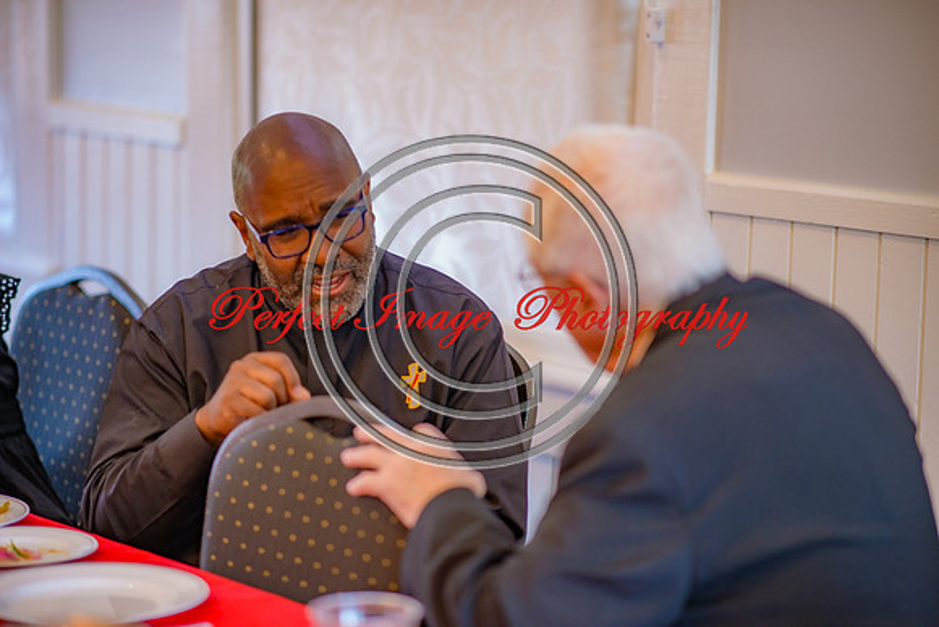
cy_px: 314
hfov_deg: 19.5
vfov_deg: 13.0
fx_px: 2739
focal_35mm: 105
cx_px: 470
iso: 720
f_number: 1.8
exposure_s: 1/125
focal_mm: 105
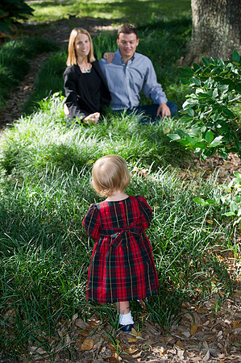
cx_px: 120
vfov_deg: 24.8
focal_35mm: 82
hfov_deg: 16.6
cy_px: 182
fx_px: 825
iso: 250
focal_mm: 82
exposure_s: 1/160
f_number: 4
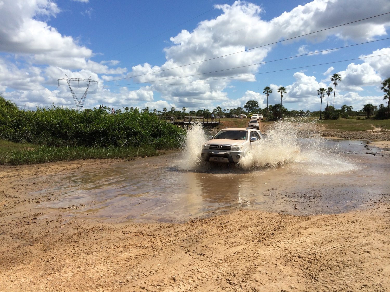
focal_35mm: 30
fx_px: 338
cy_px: 146
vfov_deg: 46.8
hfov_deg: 60.0
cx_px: 195
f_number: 2.2
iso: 40
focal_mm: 4.12
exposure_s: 1/4115
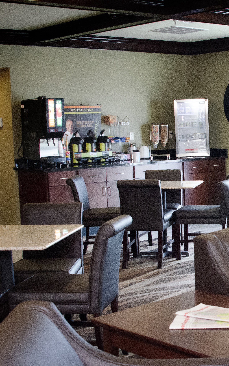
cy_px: 183
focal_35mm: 65
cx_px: 264
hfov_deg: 19.0
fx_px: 649
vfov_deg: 31.5
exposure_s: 1/250
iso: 3600
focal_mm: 28
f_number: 6.3
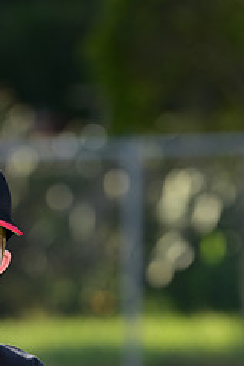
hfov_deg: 3.1
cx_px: -45
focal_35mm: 448
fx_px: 4554
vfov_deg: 4.6
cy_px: 410
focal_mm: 185
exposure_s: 1/250
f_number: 5
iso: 80
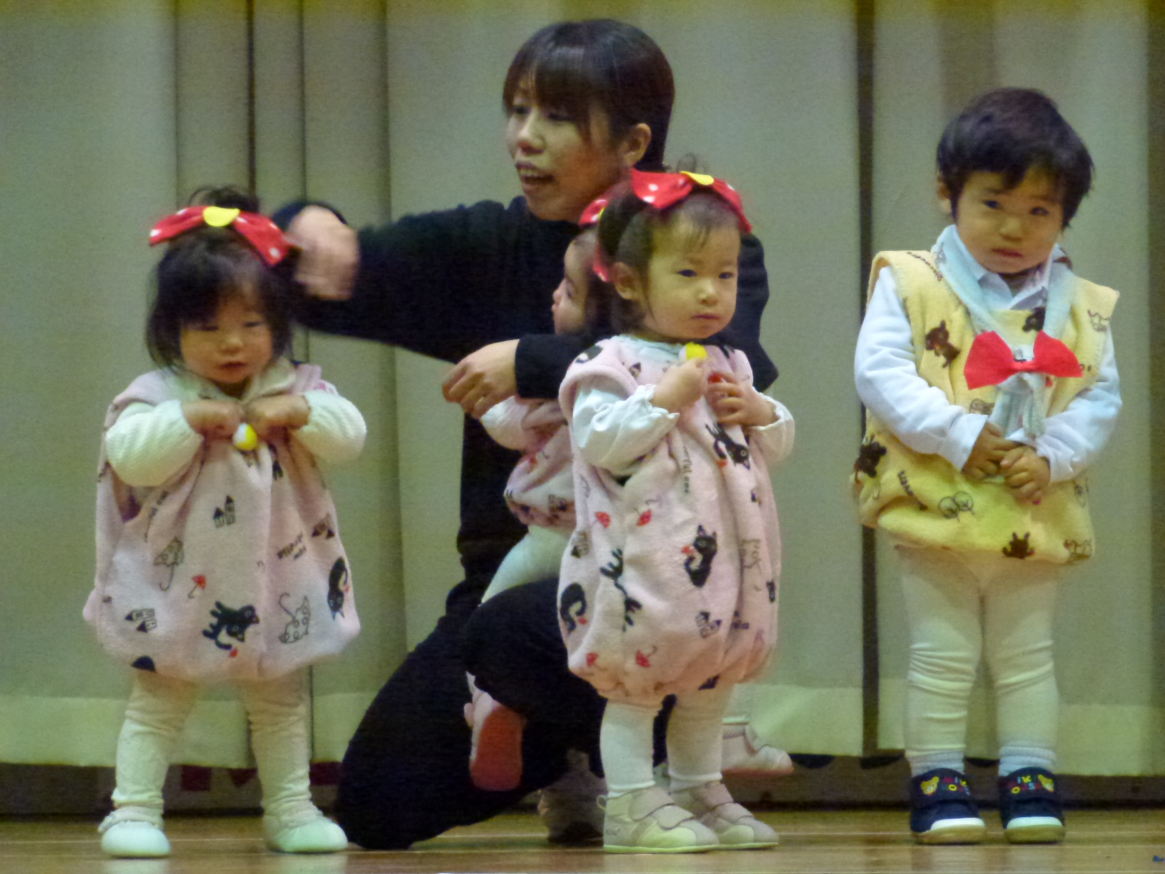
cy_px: 437
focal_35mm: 214
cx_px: 582
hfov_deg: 9.2
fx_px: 7202
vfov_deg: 6.9
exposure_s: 1/40
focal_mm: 38.3
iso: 1600
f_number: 5.5
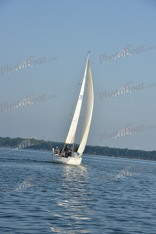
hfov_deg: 10.2
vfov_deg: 15.2
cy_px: 117
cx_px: 78
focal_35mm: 135
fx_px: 877
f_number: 11
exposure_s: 1/800
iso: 320
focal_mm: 135
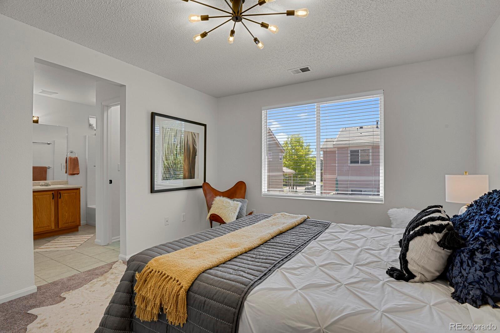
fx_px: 236
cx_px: 250
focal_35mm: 17
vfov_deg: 70.4
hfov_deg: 93.3
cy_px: 166
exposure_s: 1/4
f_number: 8
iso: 250
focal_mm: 17
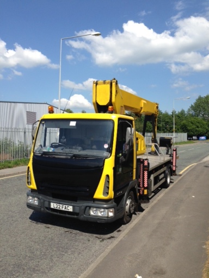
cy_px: 139
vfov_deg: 55.4
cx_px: 104
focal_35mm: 33
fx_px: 266
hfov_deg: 42.9
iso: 50
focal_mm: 4.12
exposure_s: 1/1695
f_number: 2.4
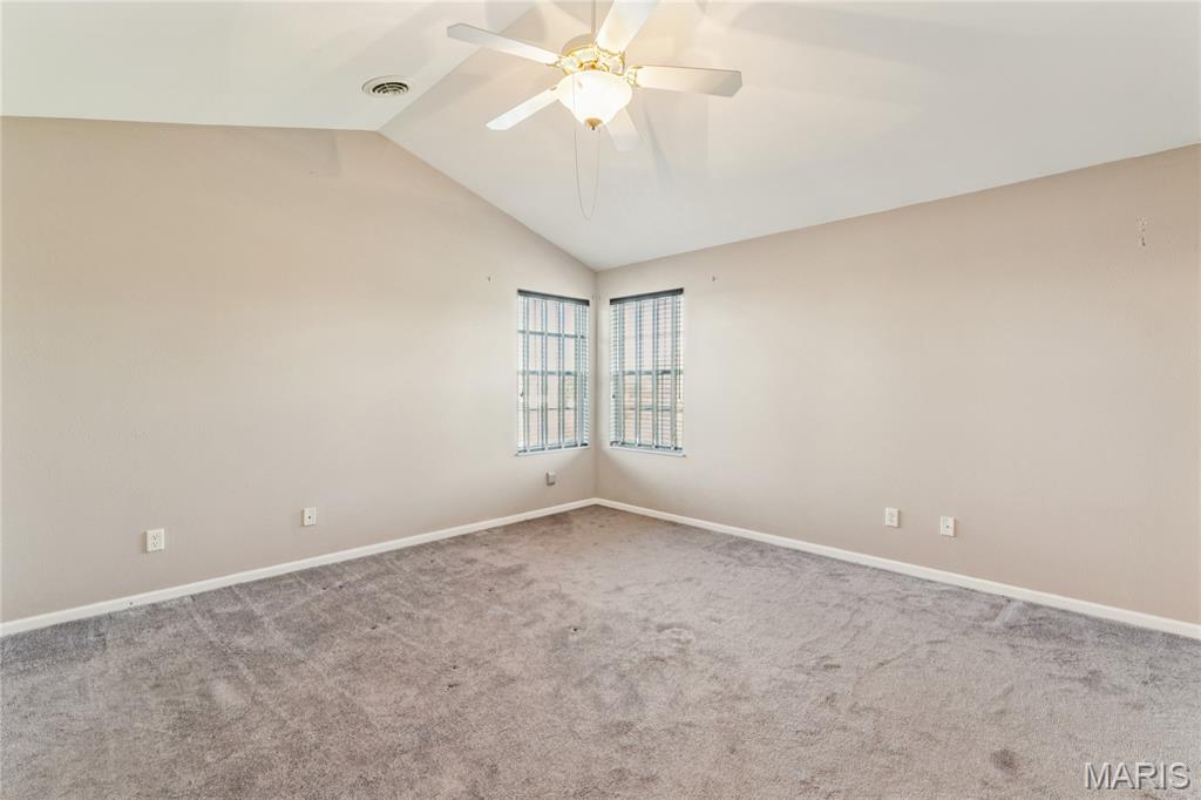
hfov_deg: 97.1
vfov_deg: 74.1
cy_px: 400
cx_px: 600
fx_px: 530
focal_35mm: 16
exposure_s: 1/2
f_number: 13
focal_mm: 15.9
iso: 320
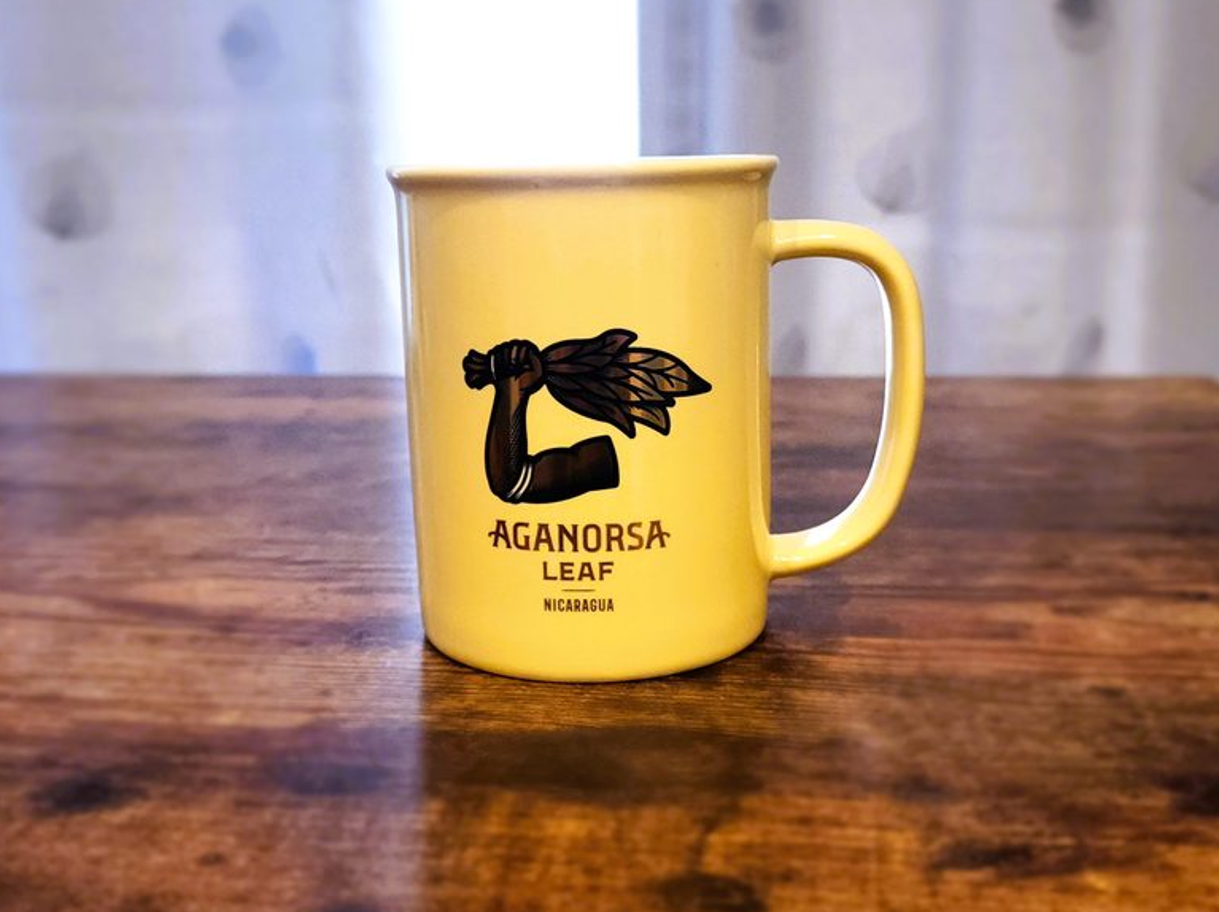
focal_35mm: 24
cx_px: 617
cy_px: 457
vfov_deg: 56.7
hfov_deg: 71.6
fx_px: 844
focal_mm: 6.4
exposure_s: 1/60.2
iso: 320
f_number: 1.8
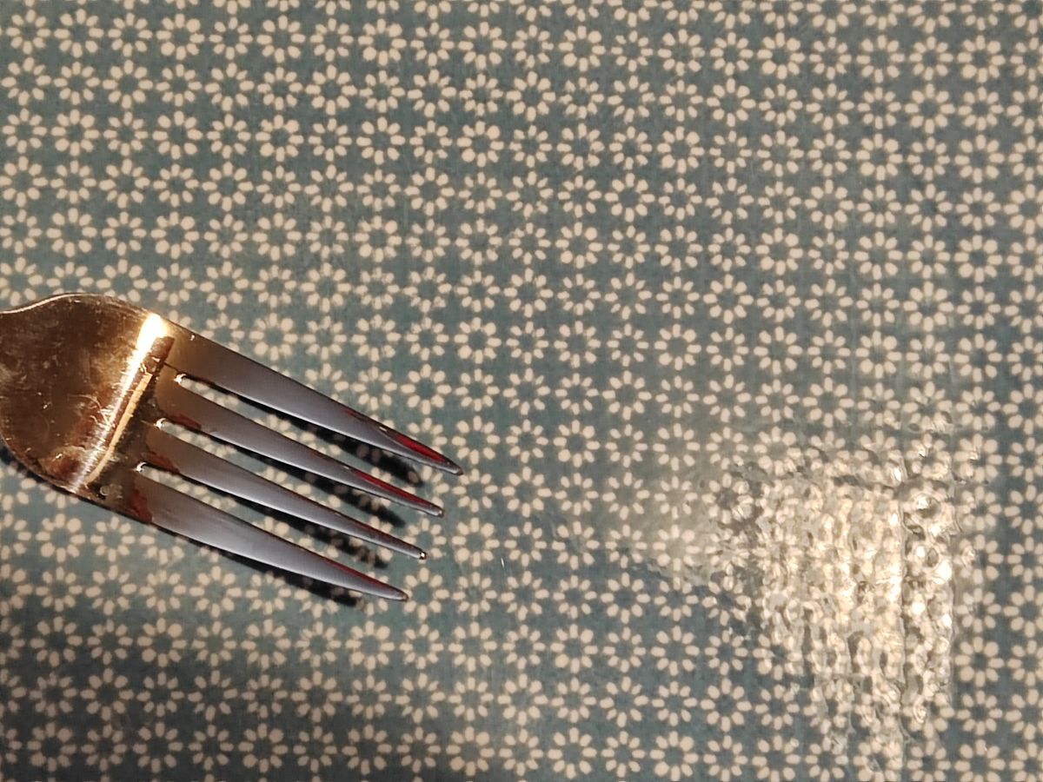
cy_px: 391
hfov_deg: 24.4
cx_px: 522
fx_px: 2410
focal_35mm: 80
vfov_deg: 18.4
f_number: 1.9
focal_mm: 5.52
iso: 1088
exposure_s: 1/50
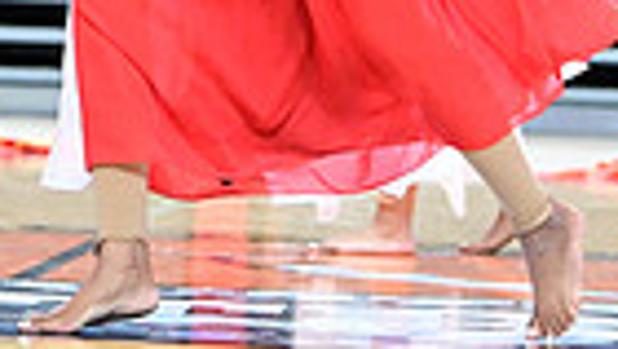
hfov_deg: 7.1
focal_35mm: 304
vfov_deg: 4.0
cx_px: 411
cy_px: -261
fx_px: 4985
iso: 6400
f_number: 3.2
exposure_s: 1/1000
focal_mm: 70
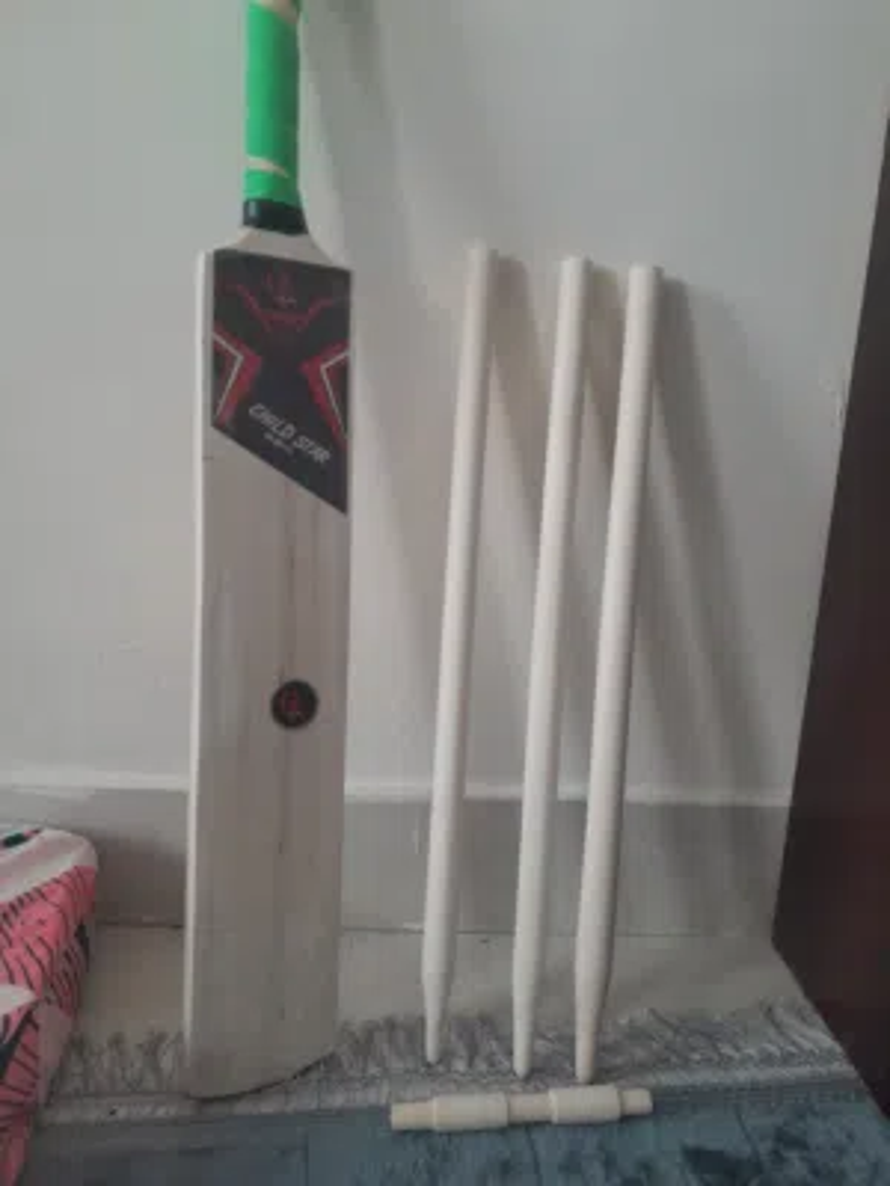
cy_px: 593
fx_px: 926
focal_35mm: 27
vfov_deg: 65.3
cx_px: 445
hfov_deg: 51.4
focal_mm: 4
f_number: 1.8
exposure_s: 1/50
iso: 320
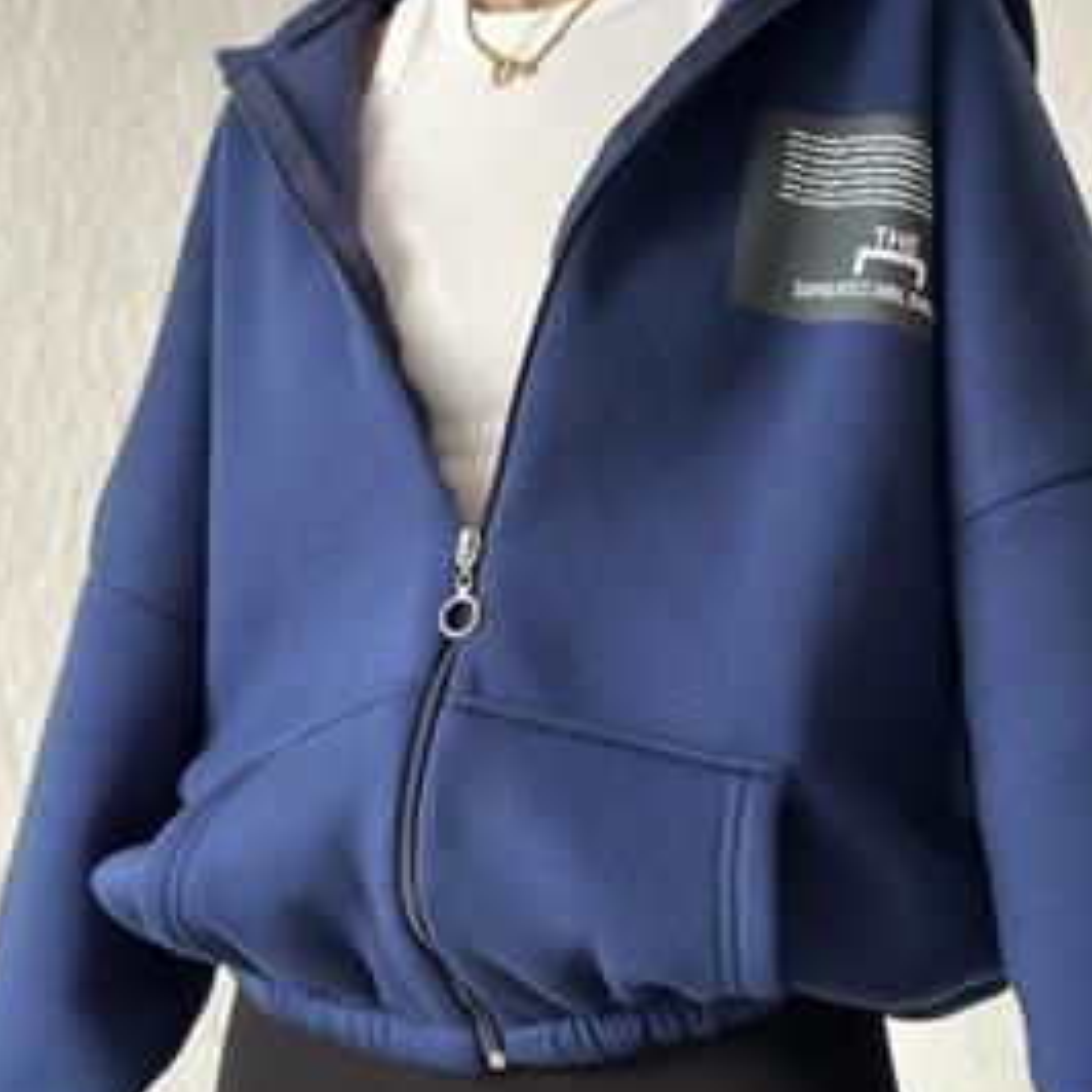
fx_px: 2427
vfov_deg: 25.4
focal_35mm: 68
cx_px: 636
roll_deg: +0.6
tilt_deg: +4.4
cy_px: 575
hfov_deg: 25.3
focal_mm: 6.86
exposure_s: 1/51
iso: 400
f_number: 1.78
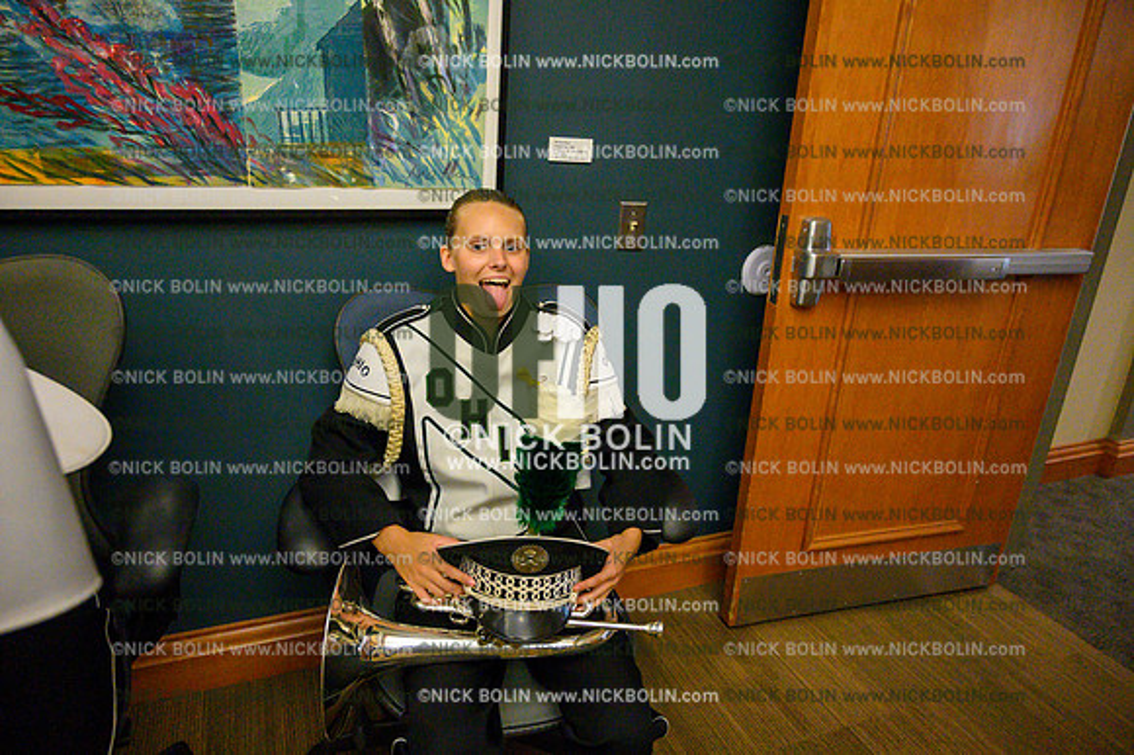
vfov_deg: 53.1
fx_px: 756
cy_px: 378
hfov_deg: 73.8
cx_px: 567
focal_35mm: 24
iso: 12800
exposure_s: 1/800
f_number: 4
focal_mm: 24
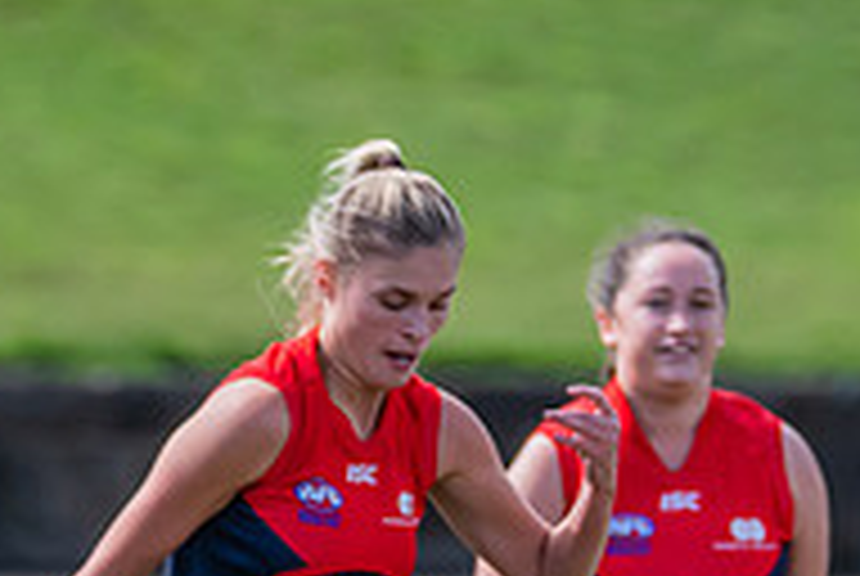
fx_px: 44095
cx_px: 709
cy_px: 600
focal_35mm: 1843
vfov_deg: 0.7
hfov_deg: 1.1
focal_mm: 380
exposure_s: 1/1600
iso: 900
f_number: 6
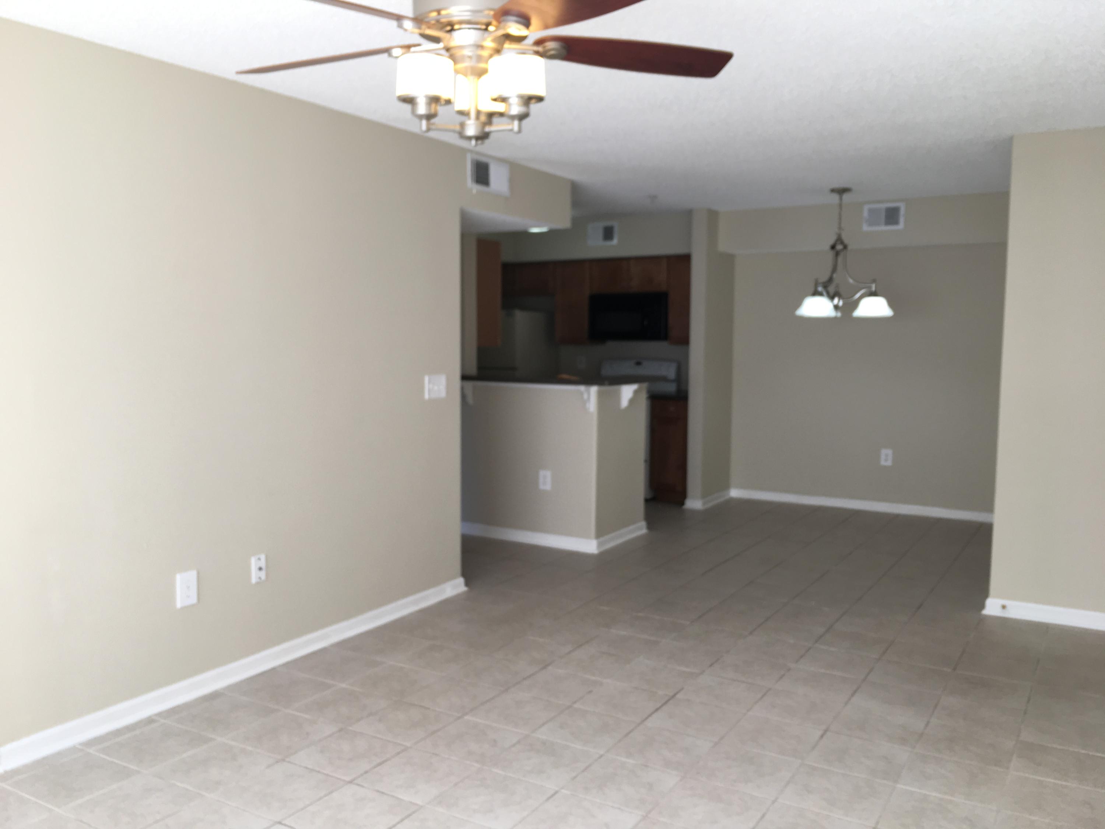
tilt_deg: -4.5
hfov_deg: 61.7
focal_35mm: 29
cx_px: 552
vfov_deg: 48.2
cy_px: 414
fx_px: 926
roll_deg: +0.5
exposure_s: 1/60
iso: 25
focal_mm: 4.15
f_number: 2.2
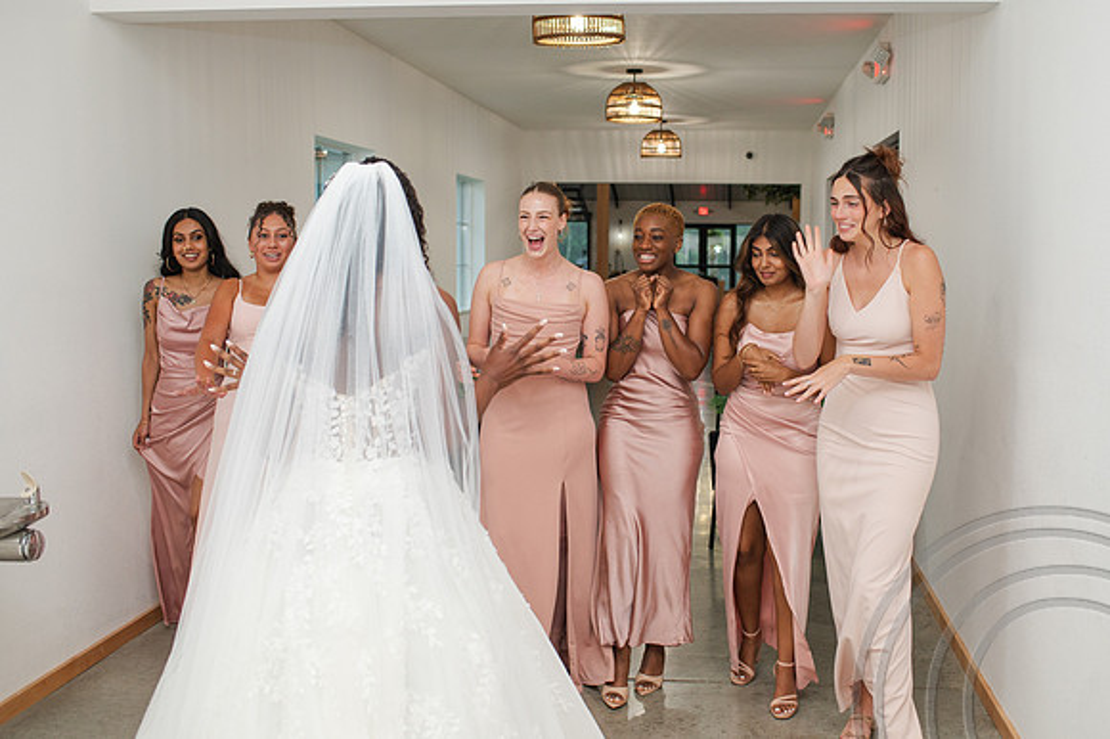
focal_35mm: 39
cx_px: 615
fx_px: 1215
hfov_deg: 49.0
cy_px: 323
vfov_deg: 33.8
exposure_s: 1/200
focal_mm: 35
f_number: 3.2
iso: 800
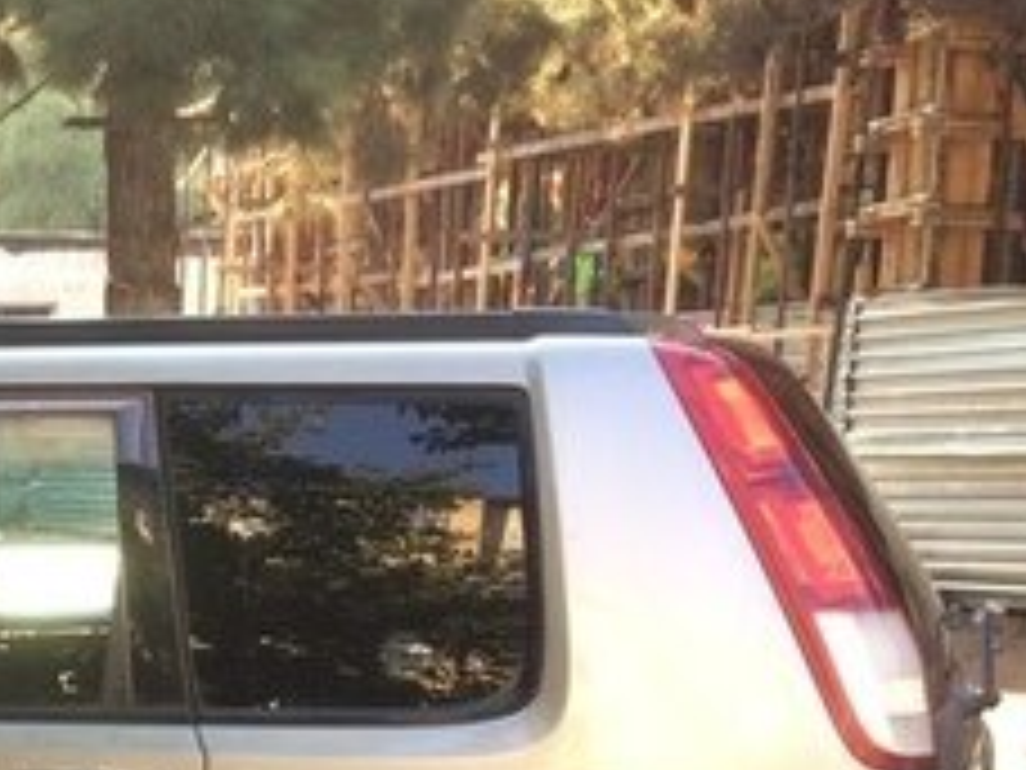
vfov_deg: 16.8
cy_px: 934
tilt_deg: -11.6
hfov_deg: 21.0
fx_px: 2490
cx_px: -342
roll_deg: -1.1
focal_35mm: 84
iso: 32
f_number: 2.2
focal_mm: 4.15
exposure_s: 1/101
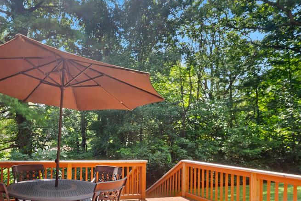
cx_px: 92
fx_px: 209
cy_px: 147
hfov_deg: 68.7
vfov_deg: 49.6
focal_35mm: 25
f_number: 9
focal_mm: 16
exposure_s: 1/30
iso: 250
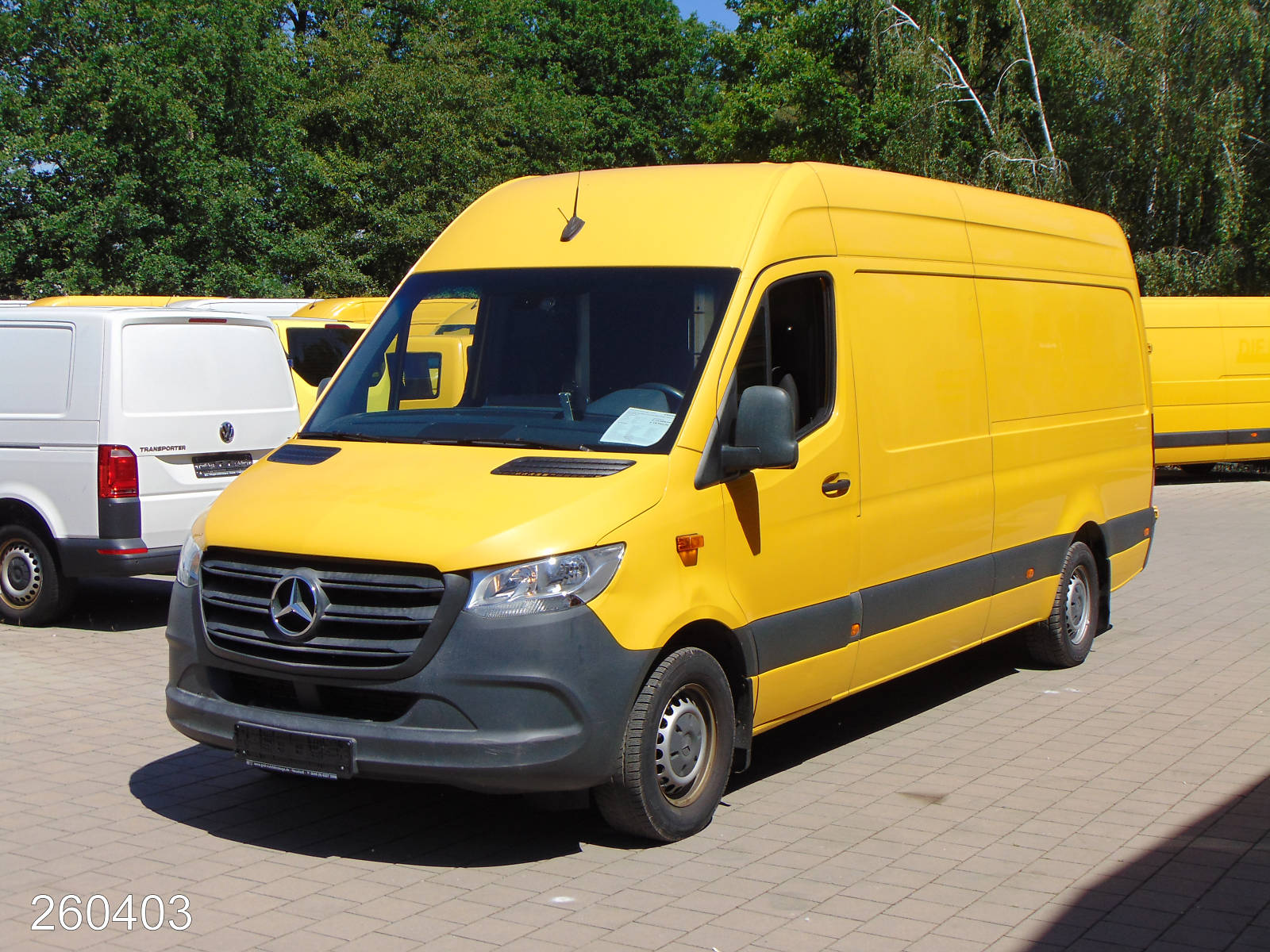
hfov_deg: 38.2
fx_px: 1834
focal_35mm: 50
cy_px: 476
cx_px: 635
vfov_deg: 29.1
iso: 80
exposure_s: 1/500
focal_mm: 9
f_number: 3.5
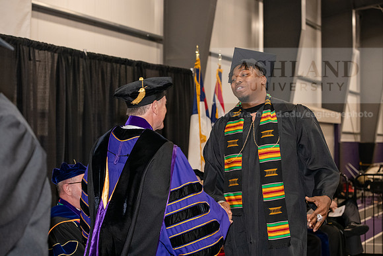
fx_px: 745
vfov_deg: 19.5
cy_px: 128
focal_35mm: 70
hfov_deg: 28.8
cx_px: 192
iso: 2500
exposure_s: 1/200
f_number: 5
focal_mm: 70
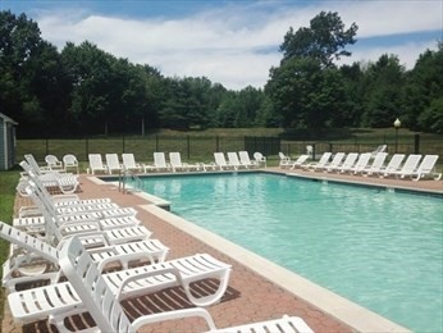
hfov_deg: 55.3
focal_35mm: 33
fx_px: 423
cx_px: 222
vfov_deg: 43.0
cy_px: 166
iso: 50
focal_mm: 4.12
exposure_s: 1/2857
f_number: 2.4
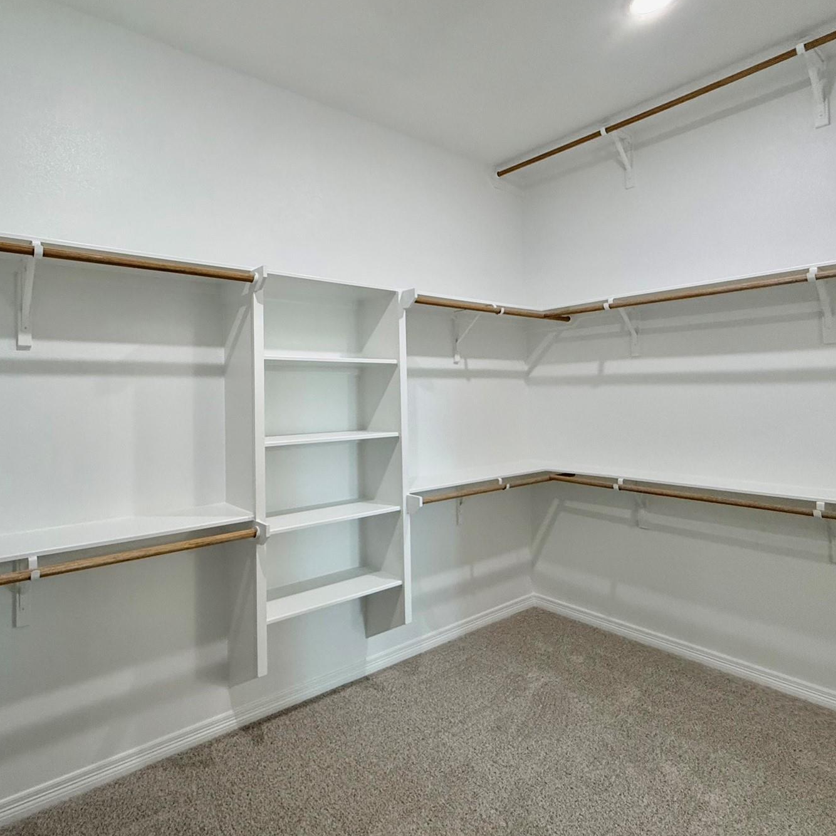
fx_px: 519
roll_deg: +1.1
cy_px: 384
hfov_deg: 75.5
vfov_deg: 77.5
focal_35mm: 19
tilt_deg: +1.7
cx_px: 286
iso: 250
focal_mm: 2.22
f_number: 2.2
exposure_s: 1/120
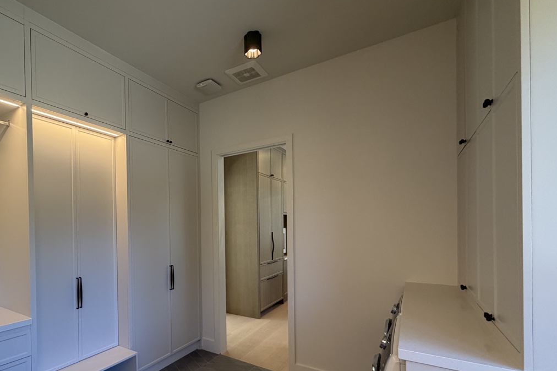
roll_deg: +0.8
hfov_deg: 85.0
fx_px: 294
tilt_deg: -0.1
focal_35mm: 19
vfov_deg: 63.7
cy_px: 230
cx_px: 205
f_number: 2.2
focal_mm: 2.22
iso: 200
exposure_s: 1/120
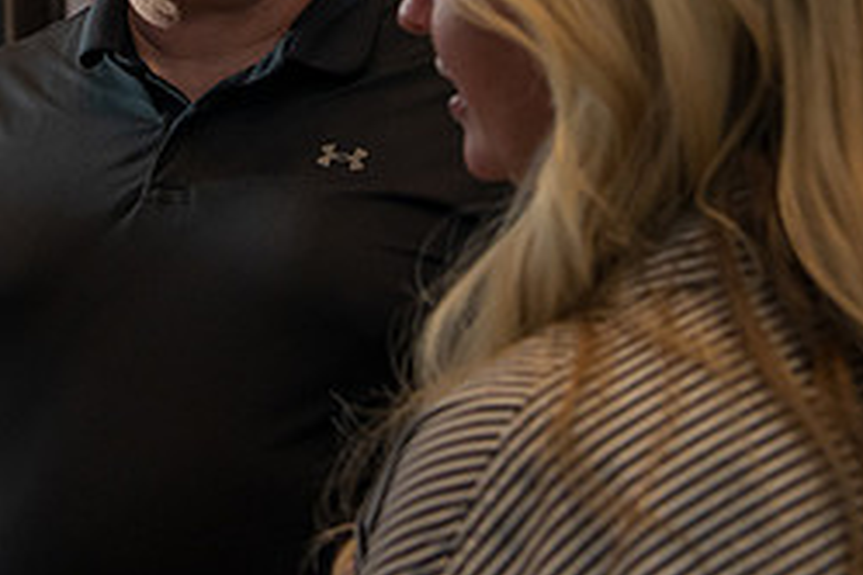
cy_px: -81
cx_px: 157
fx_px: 2397
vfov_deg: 13.4
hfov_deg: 20.2
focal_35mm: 100
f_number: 5
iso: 3200
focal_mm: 40
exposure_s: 1/125
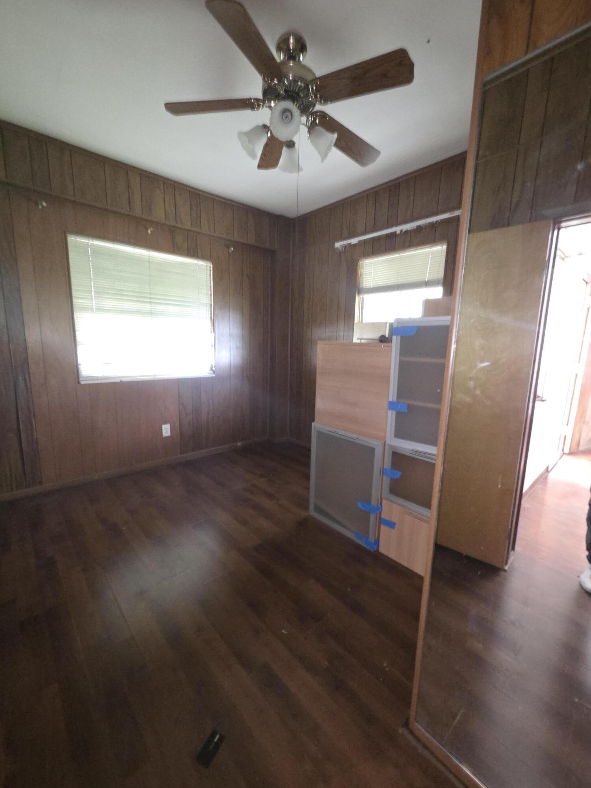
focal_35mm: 13
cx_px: 296
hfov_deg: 89.9
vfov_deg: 106.2
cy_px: 394
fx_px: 296
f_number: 2.2
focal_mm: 2.2
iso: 400
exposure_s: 1/8
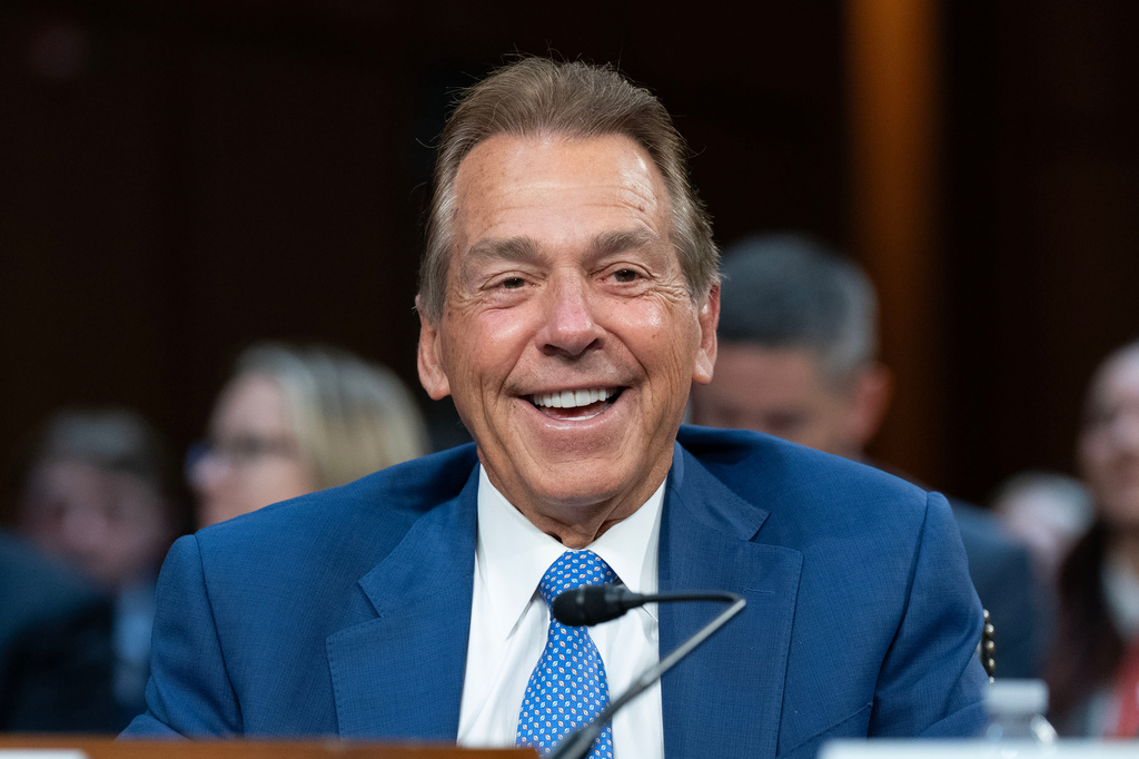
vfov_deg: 7.8
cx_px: 570
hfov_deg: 11.7
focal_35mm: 175
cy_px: 380
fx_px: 5535
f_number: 3.5
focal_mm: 175
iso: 2500
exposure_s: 1/320
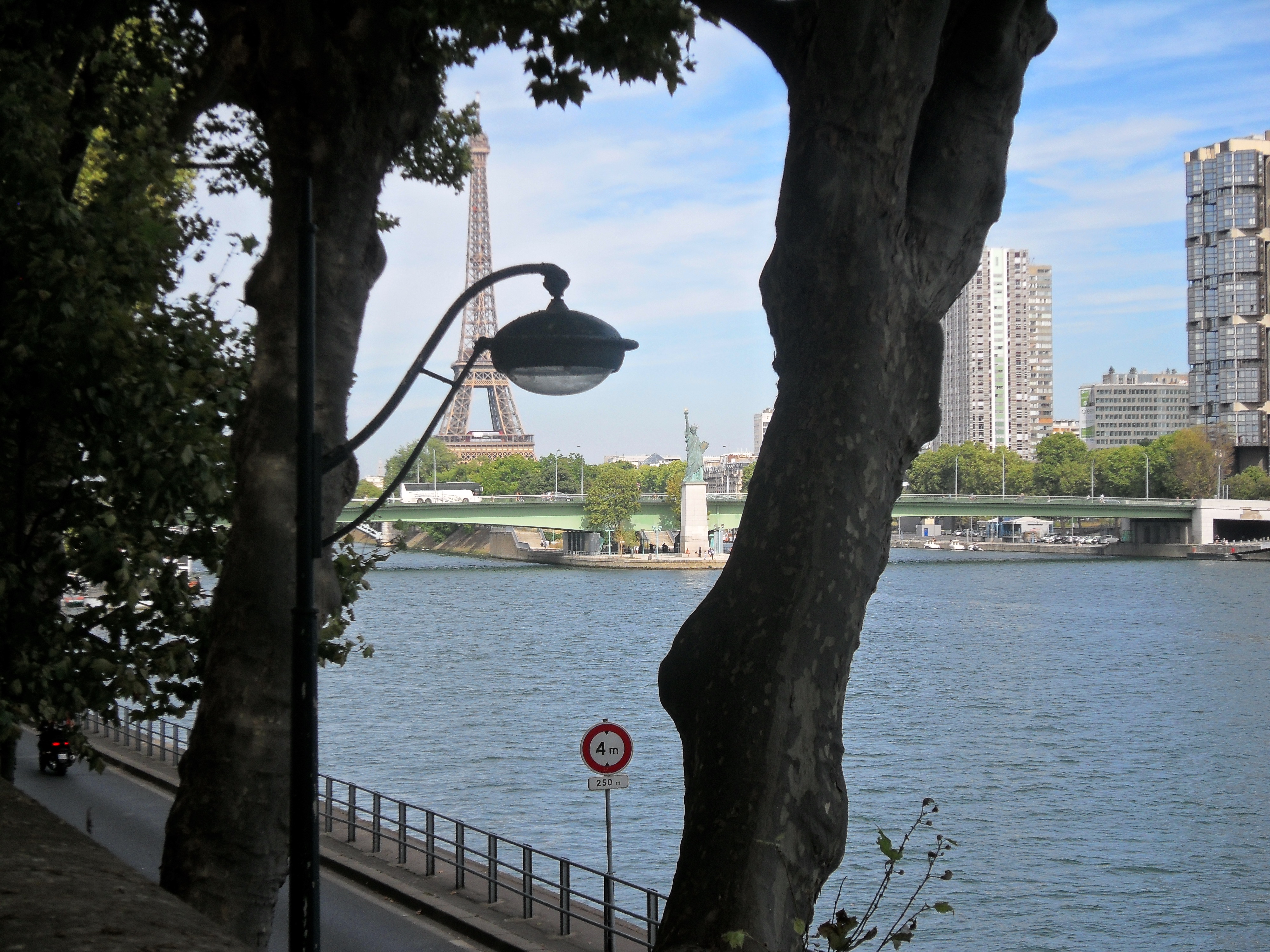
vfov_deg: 21.9
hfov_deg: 29.0
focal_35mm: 67
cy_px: 476
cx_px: 635
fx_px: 2458
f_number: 4.2
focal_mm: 12
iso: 80
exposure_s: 1/750
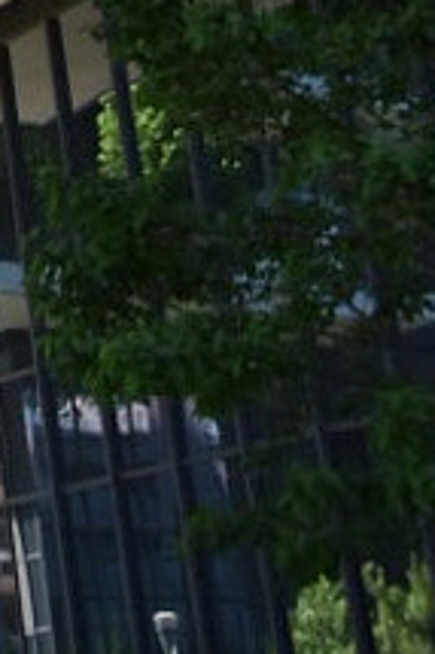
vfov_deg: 14.4
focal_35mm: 123
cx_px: -558
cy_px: -572
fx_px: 2228
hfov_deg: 10.0
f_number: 8
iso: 200
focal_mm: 11
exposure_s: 1/250
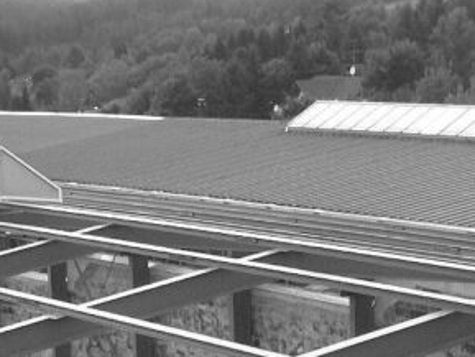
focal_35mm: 124
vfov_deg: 11.3
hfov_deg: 15.9
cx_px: 219
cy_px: 599
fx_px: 1702
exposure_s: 1/200
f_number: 4.3
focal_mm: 5.8
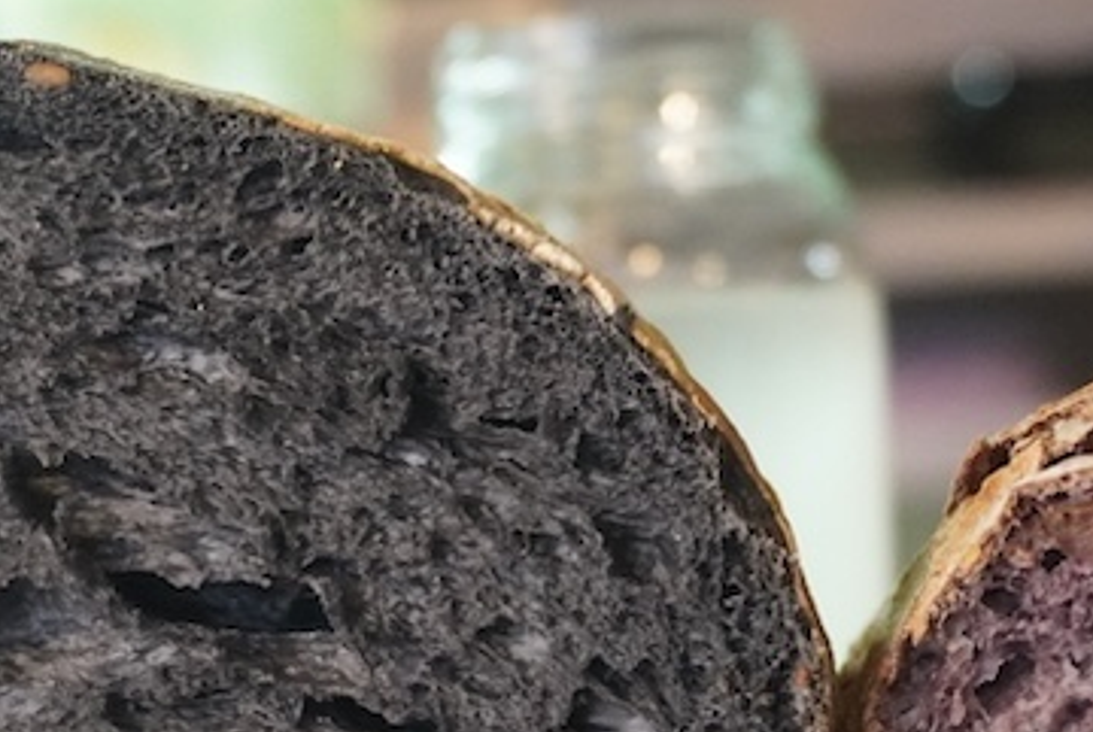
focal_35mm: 110
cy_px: 539
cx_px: 334
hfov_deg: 18.5
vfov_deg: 12.4
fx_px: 3347
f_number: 5
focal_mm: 33
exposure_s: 1/125
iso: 6400
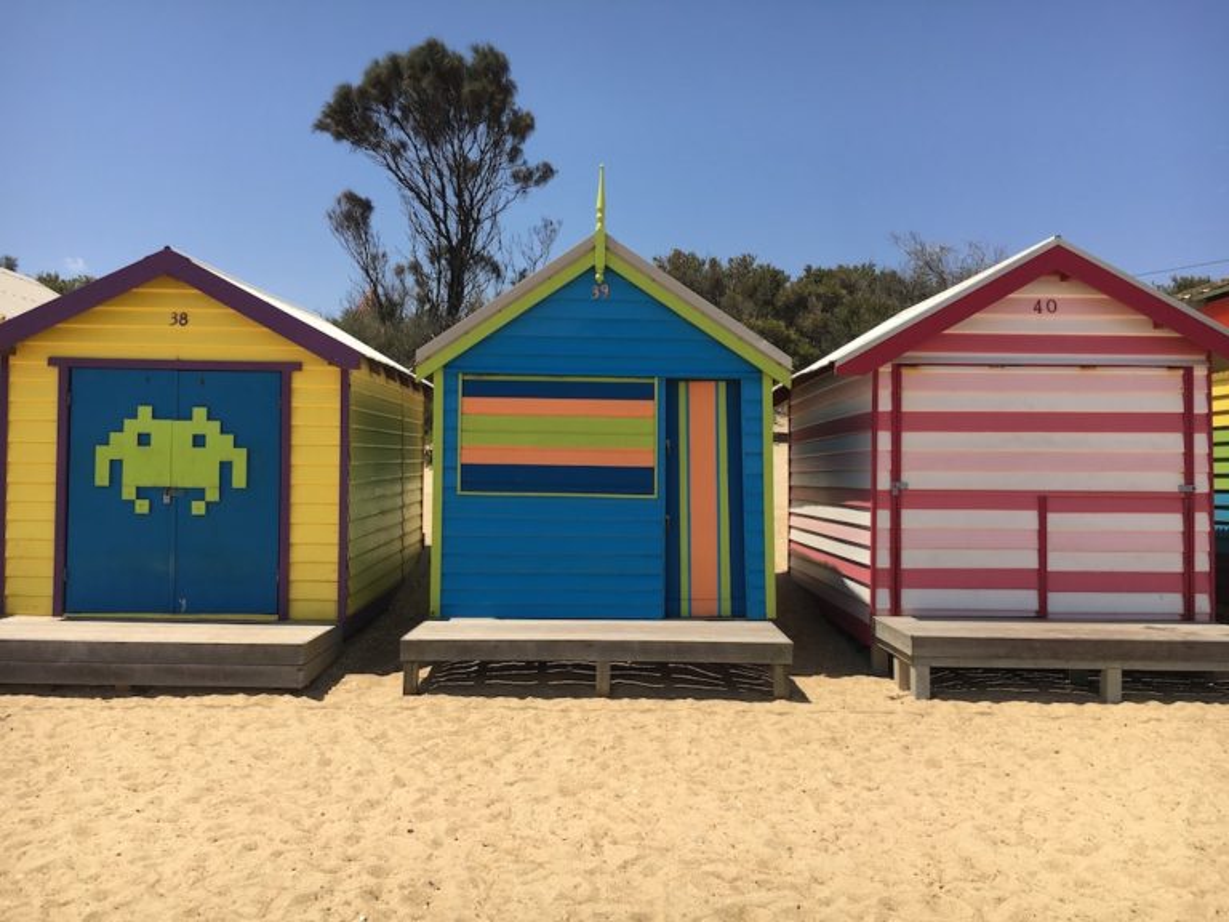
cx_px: 614
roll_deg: -0.7
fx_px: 1030
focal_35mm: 29
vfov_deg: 48.2
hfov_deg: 61.7
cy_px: 461
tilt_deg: +0.5
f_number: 2.2
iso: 25
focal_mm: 4.15
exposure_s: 1/2137
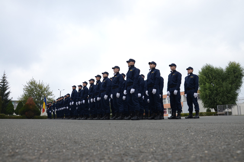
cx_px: 122
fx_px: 183
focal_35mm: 27
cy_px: 81
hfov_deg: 67.5
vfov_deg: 47.7
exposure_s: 1/320
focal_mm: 18
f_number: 7.1
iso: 320
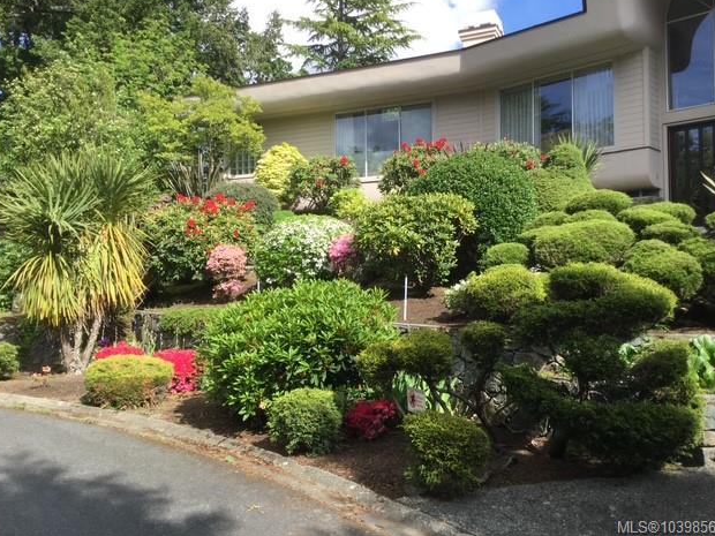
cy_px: 262
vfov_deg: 44.2
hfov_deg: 56.8
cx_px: 356
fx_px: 661
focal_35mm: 32
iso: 25
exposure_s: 1/582
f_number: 2.4
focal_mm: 3.3
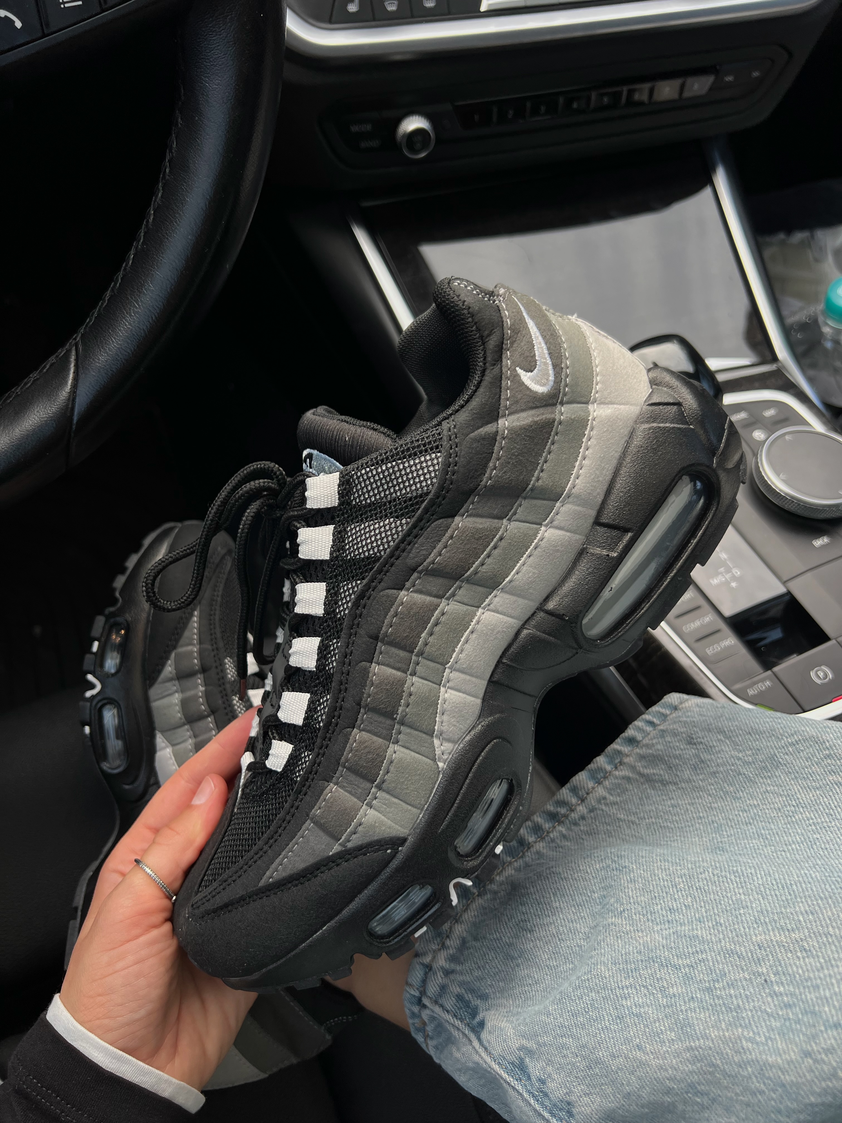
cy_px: 562
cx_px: 421
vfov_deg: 67.3
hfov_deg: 53.1
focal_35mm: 26
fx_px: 843
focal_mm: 5.7
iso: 50
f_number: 1.5
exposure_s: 1/476
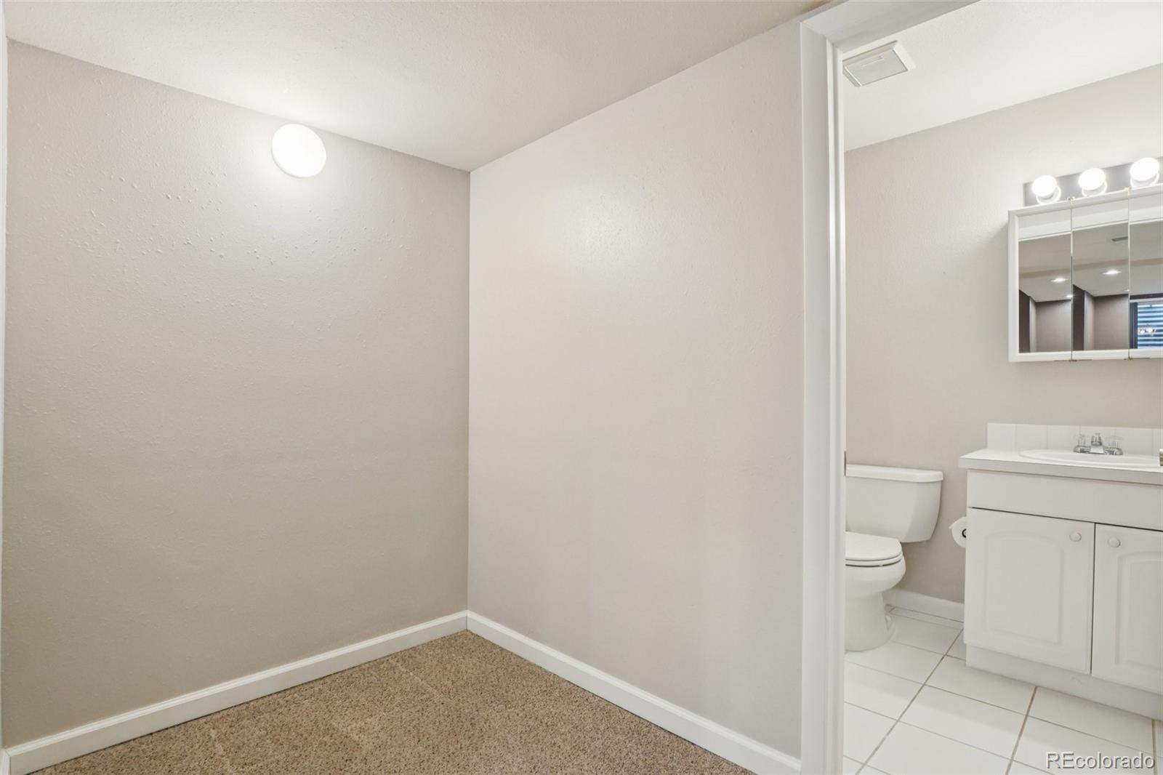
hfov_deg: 95.0
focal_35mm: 16
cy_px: 388
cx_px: 582
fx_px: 533
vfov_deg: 72.0
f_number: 8
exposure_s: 1/15
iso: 800
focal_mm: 11
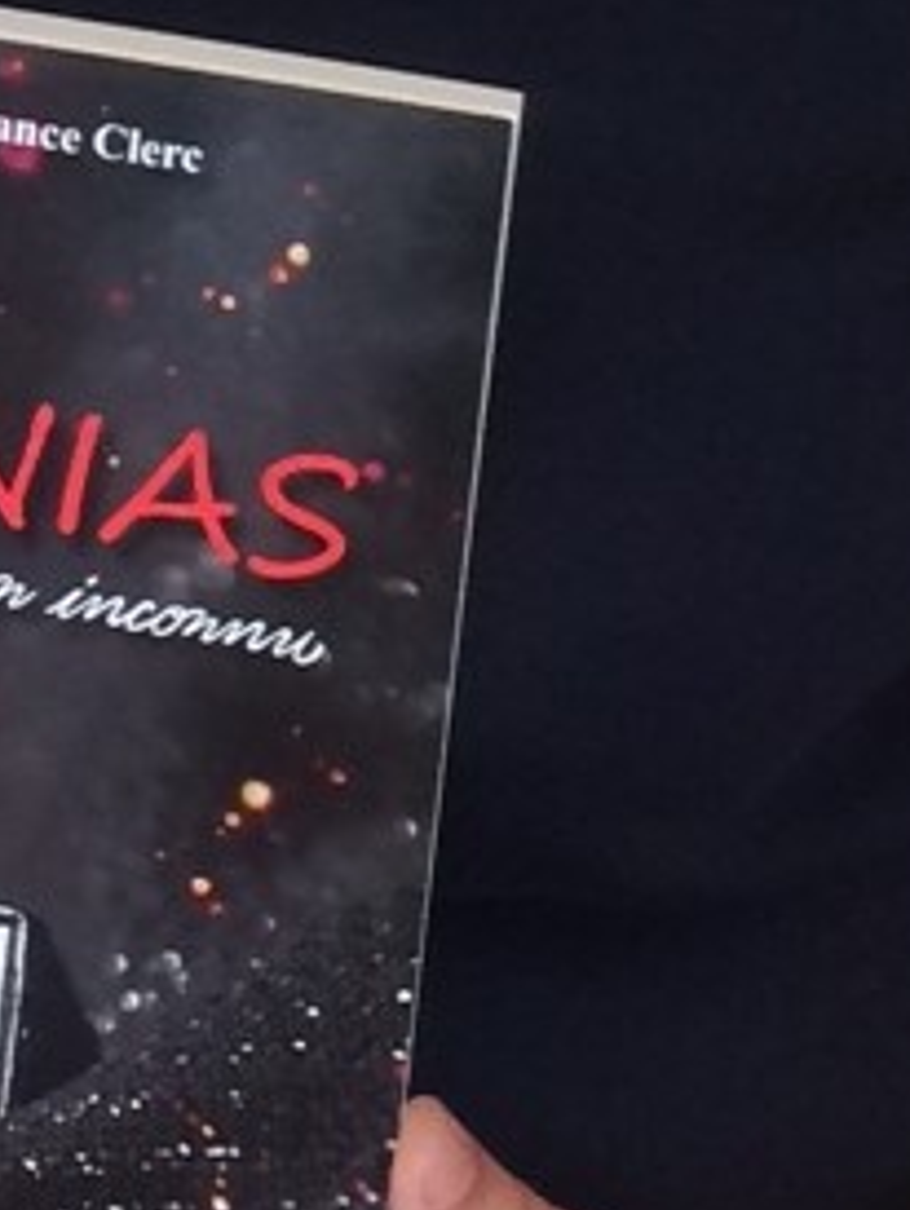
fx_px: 4025
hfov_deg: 12.8
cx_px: 91
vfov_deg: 16.3
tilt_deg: -30.1
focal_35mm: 115
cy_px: -325
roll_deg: +3.2
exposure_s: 1/33
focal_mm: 4.15
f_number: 2.2
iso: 125
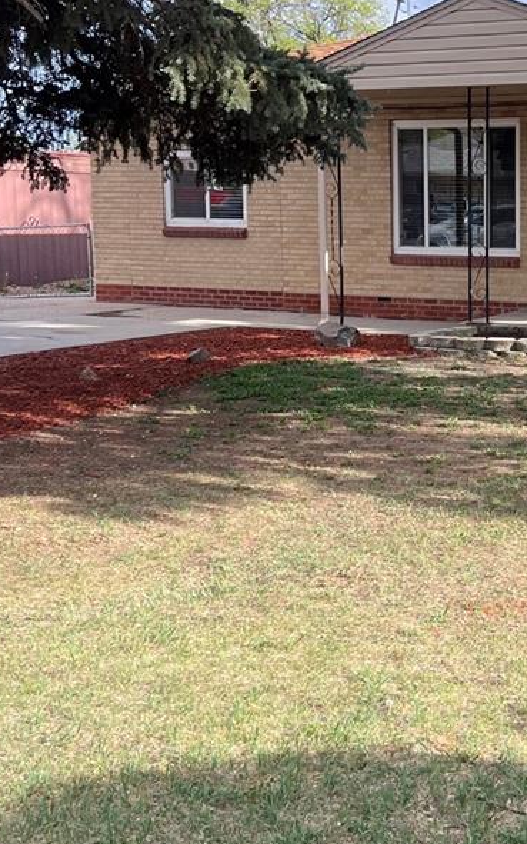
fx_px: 1288
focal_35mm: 56
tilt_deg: -6.4
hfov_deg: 21.9
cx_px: 580
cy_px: 374
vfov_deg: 36.2
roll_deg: -1.0
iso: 50
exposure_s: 1/1079
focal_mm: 5.7
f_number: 1.5
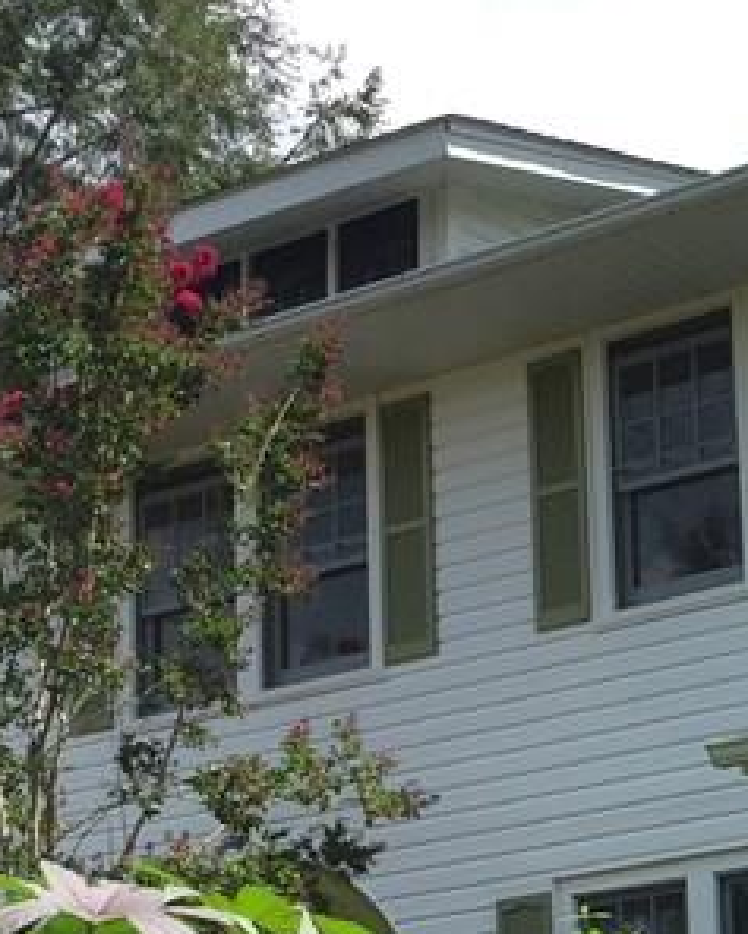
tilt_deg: +8.8
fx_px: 2710
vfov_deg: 18.9
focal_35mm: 98
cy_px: 972
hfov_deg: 15.1
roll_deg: +1.4
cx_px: 931
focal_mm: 4.15
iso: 32
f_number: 2.2
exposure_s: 1/1319
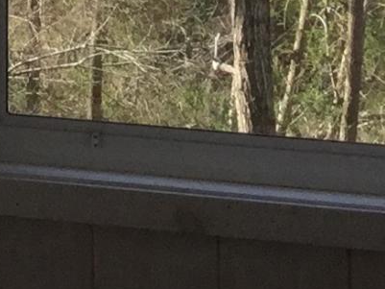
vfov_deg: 6.0
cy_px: -539
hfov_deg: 8.1
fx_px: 2581
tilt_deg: +3.6
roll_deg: +0.9
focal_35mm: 232
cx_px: -387
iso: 25
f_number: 2.4
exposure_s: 1/440
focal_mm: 3.3
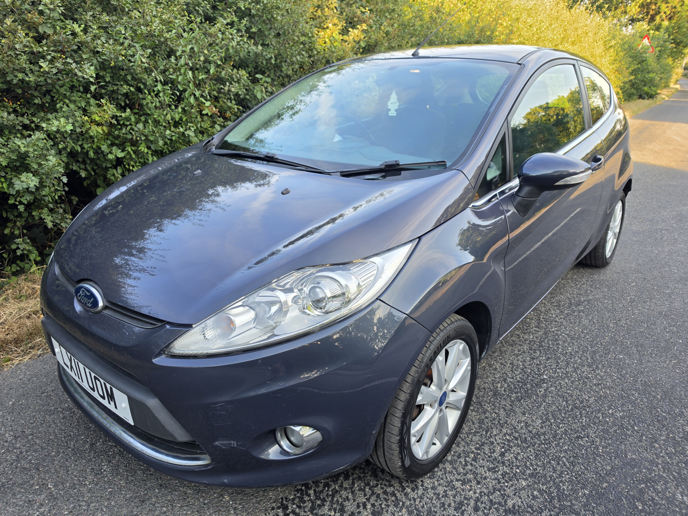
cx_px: 344
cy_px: 258
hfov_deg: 73.9
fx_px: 457
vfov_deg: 58.9
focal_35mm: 23
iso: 20
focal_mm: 6.5
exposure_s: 1/180
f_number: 1.4
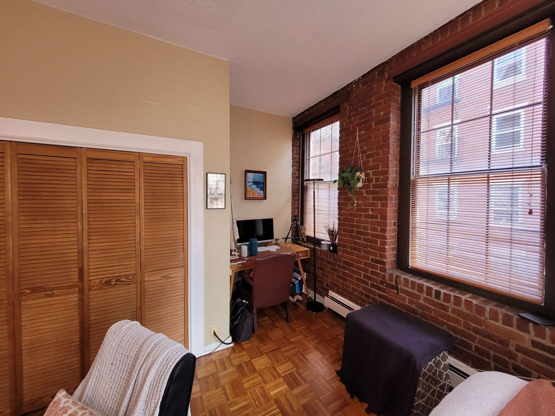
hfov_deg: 106.2
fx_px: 208
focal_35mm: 13
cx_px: 278
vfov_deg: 89.9
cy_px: 208
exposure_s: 1/60
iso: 160
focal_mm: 1.74
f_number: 2.2
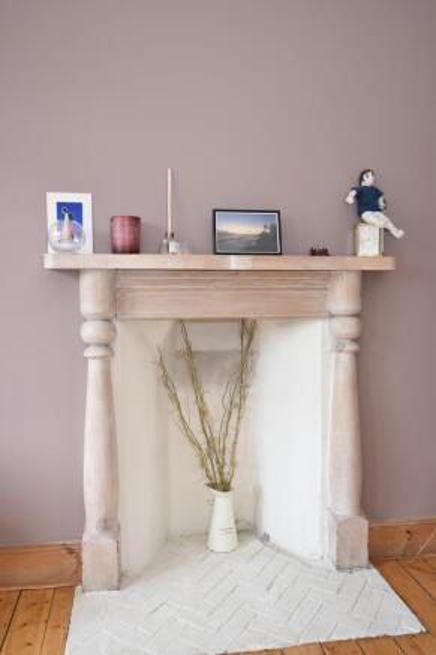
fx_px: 545
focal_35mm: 30
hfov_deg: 43.6
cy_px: 328
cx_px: 218
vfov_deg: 61.9
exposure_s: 1/100
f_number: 5
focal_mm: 20
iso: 400
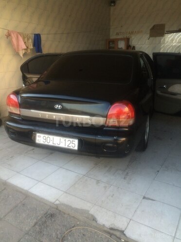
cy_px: 121
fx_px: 202
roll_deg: +2.4
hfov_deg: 48.2
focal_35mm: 29
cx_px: 90
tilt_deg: -18.5
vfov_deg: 61.7
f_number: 2.2
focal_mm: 4.15
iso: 32
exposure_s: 1/189
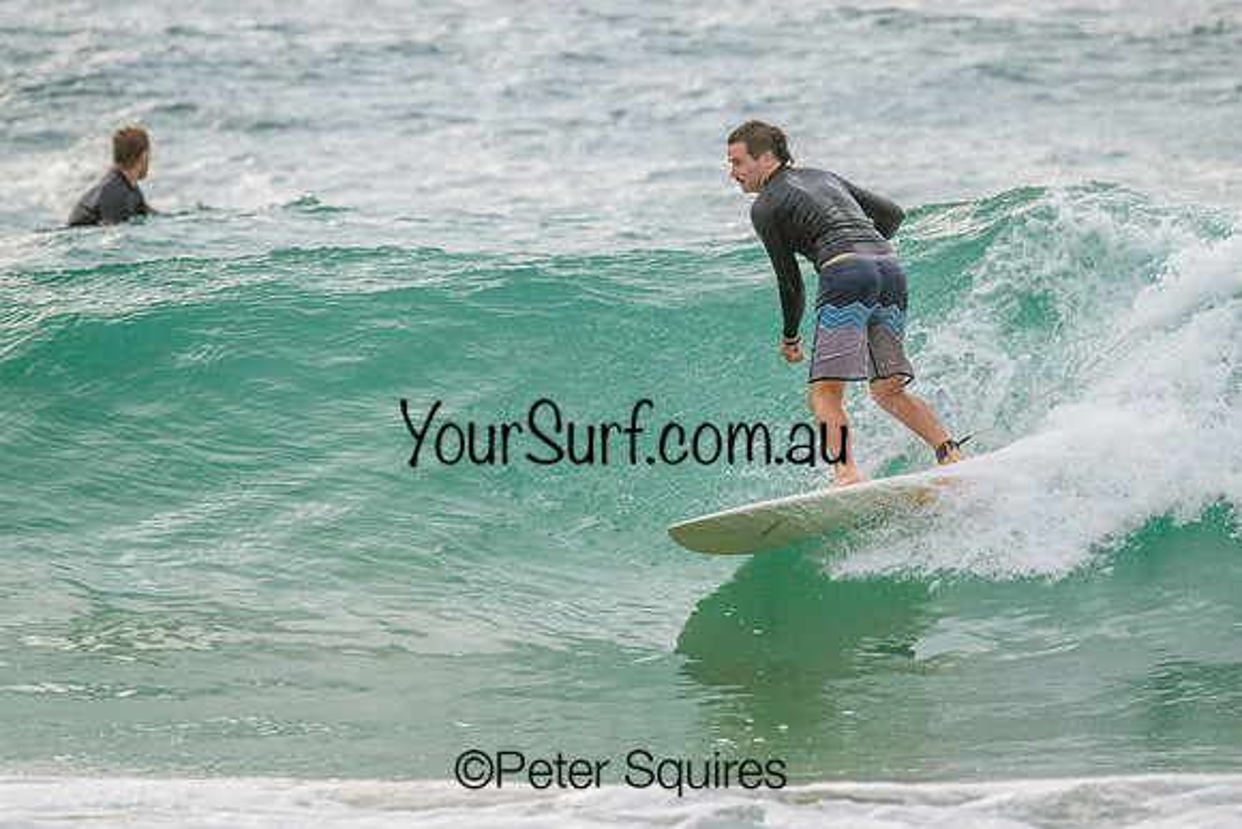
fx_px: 25479
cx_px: 700
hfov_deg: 2.8
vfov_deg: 1.9
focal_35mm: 738
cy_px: 387
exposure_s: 1/2000
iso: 2000
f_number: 11
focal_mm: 650
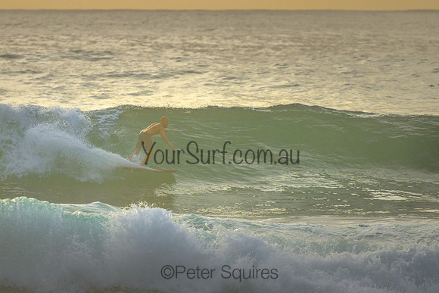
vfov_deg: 2.5
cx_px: 168
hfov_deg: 3.7
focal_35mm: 550
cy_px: 145
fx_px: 6706
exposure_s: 1/2000
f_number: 5.6
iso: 560
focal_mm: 400
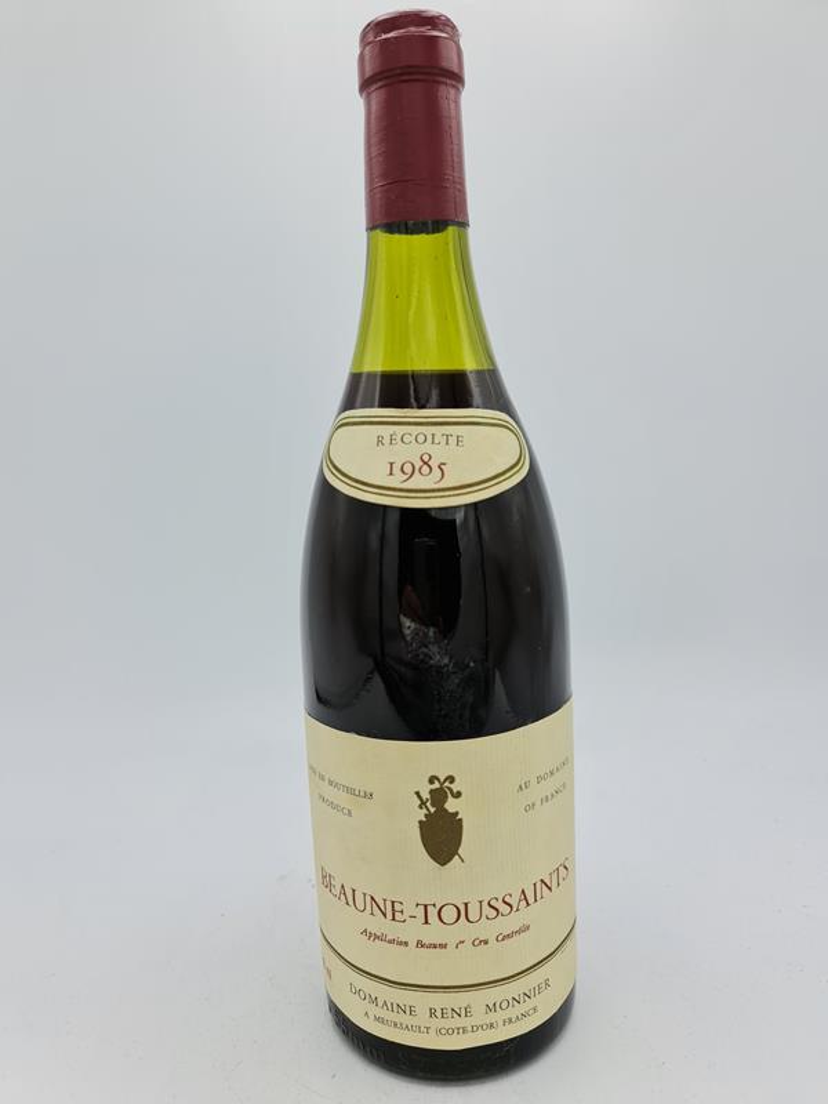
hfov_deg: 54.9
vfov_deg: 69.4
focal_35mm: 25
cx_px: 414
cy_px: 552
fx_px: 797
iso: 50
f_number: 1.8
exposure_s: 1/343
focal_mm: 7
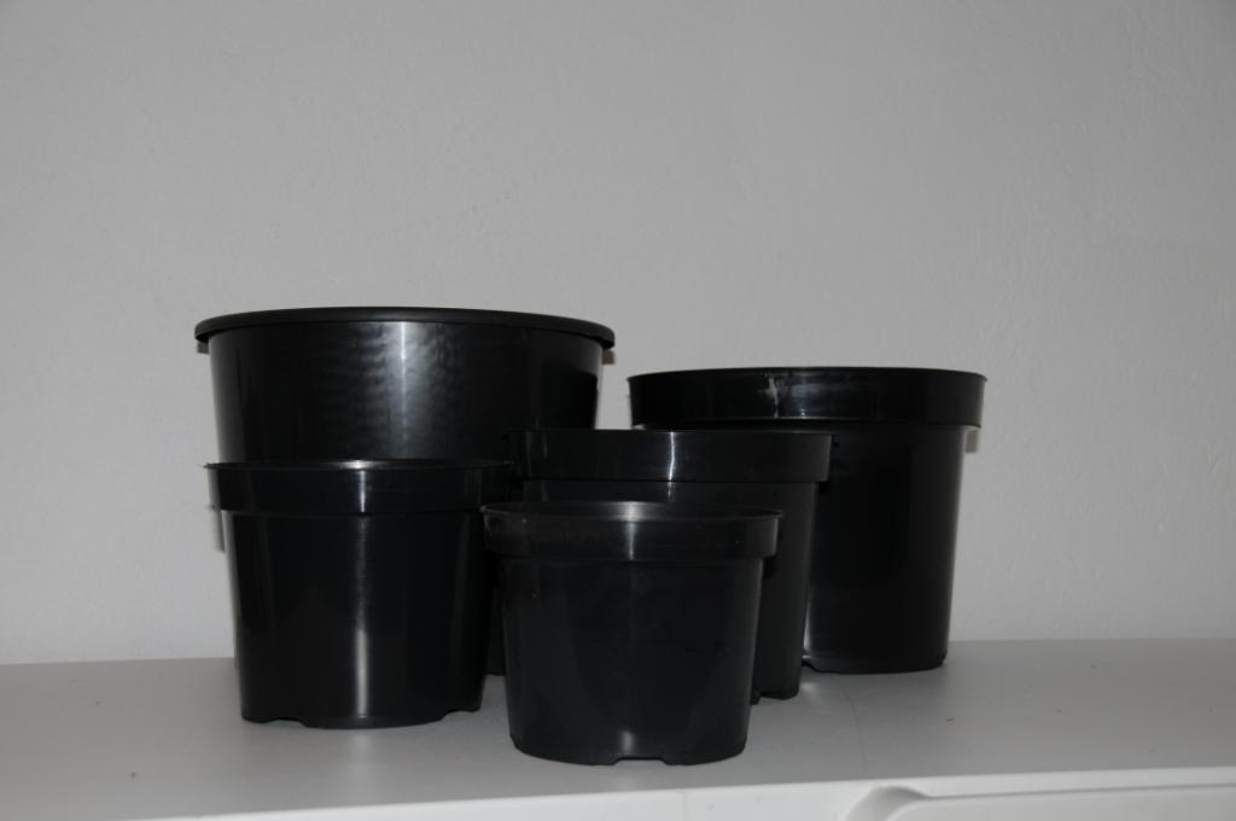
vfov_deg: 26.4
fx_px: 1749
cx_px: 618
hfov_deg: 38.9
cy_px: 410
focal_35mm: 51
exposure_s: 1/60
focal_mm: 34
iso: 200
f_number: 4.2
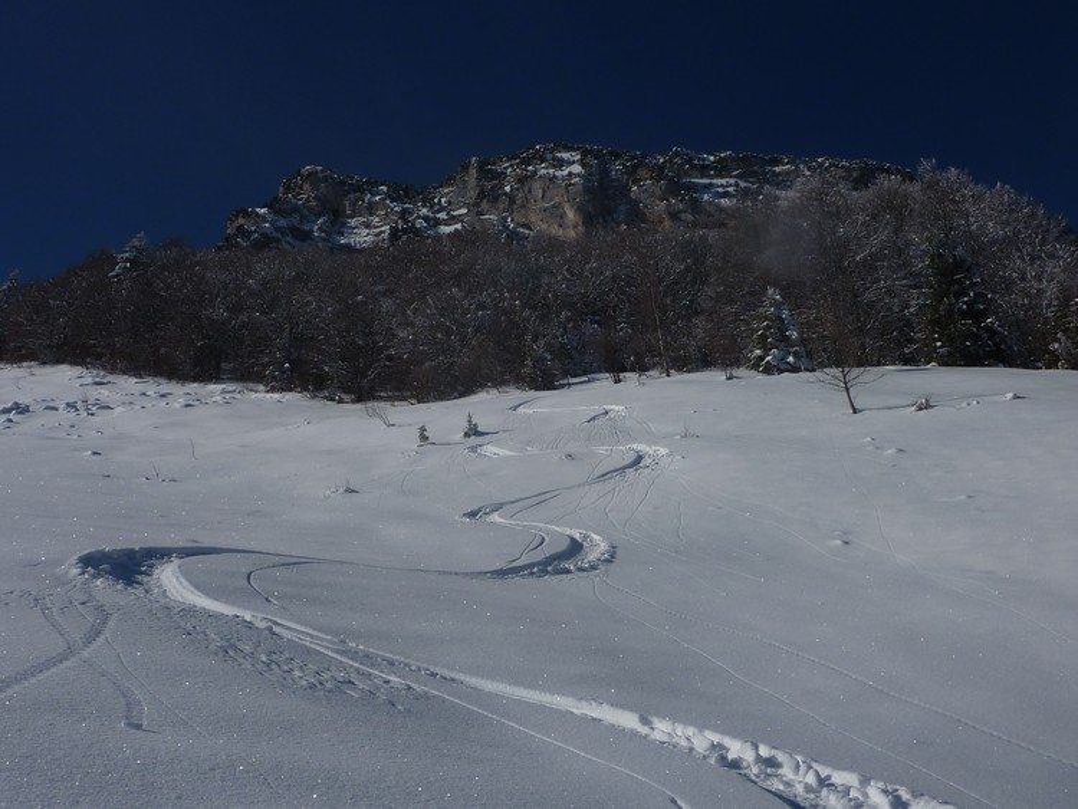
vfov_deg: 34.4
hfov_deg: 44.8
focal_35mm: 42
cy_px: 404
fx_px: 1308
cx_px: 539
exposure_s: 1/1300
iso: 80
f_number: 6.3
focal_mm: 5.7
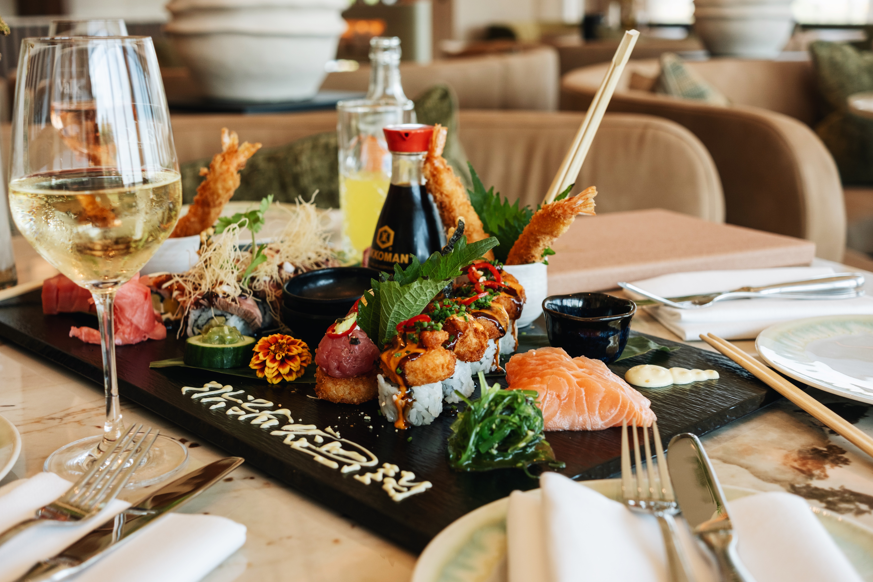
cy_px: 293
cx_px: 421
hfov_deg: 45.4
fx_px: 1043
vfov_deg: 31.2
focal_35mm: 43
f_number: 3.6
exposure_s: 1/60
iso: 400
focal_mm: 27
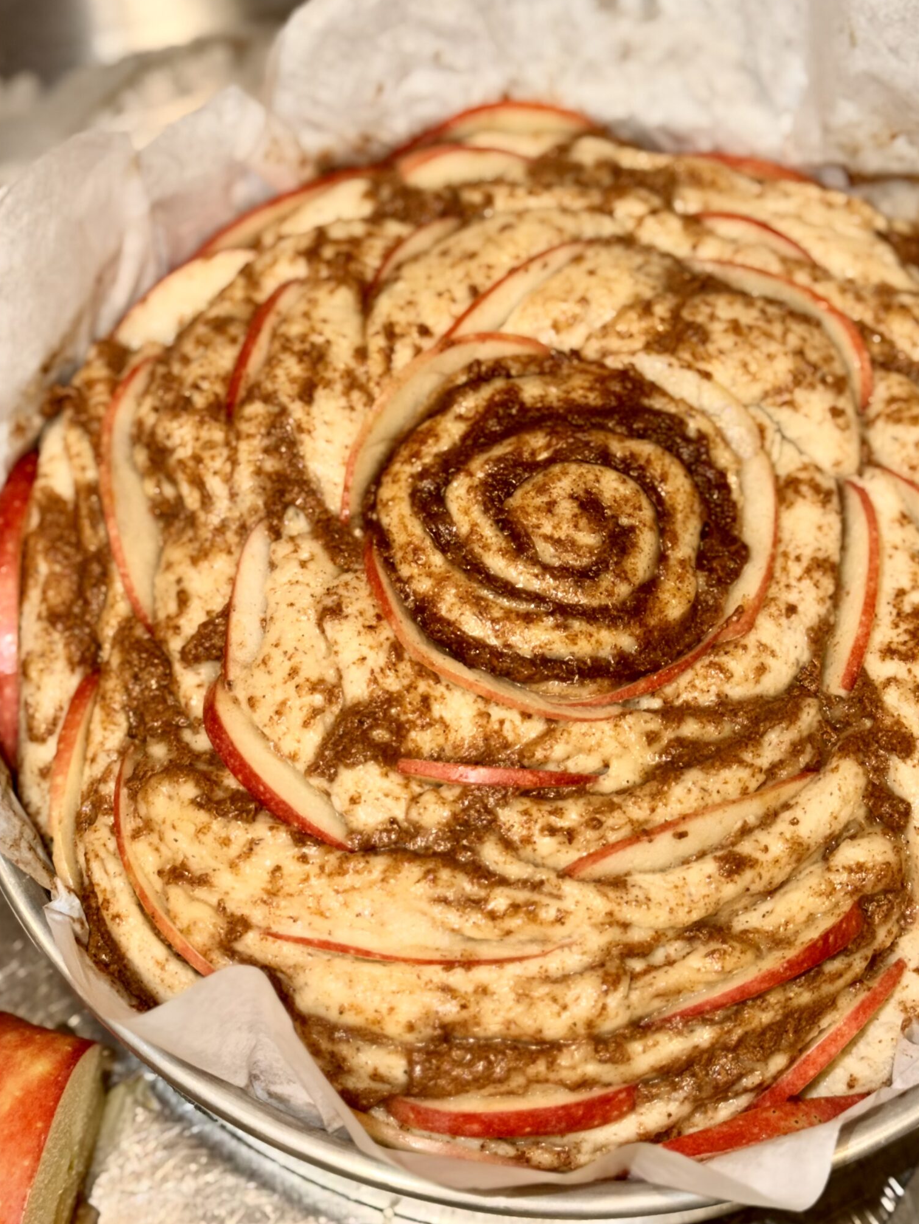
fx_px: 2159
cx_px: 459
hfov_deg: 24.0
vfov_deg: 31.7
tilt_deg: -64.6
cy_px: 575
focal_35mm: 61
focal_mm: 6.76
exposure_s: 1/50
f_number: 1.78
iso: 50
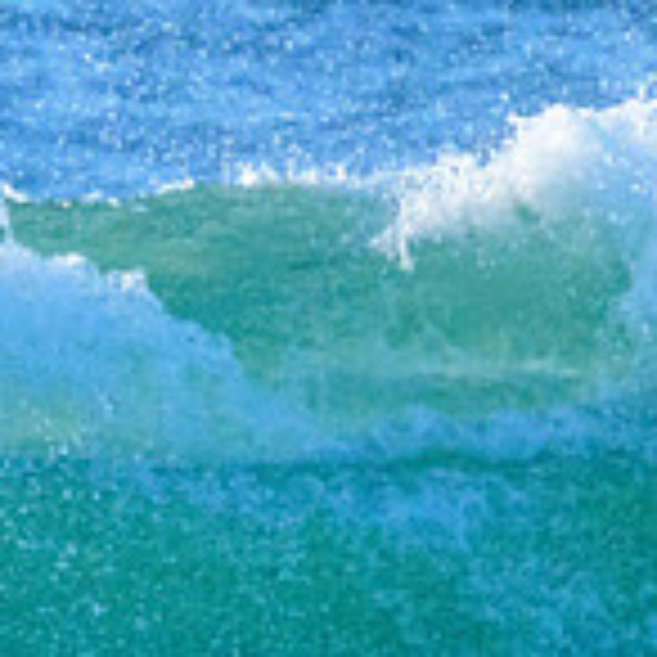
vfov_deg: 0.5
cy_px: 367
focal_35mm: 3687
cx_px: -612
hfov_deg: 0.5
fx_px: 79171
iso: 2800
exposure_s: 1/2000
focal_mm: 800
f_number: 11
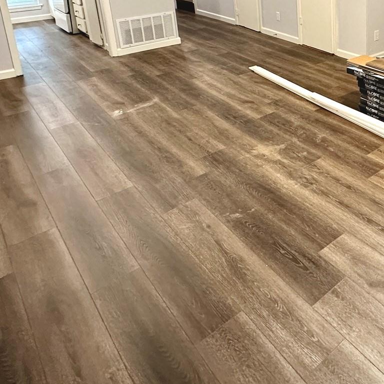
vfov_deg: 45.2
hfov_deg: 43.8
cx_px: 368
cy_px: 40
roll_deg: +0.0
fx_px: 414
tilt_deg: -15.0
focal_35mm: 33
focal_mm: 2.22
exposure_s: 1/60
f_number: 2.2
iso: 250
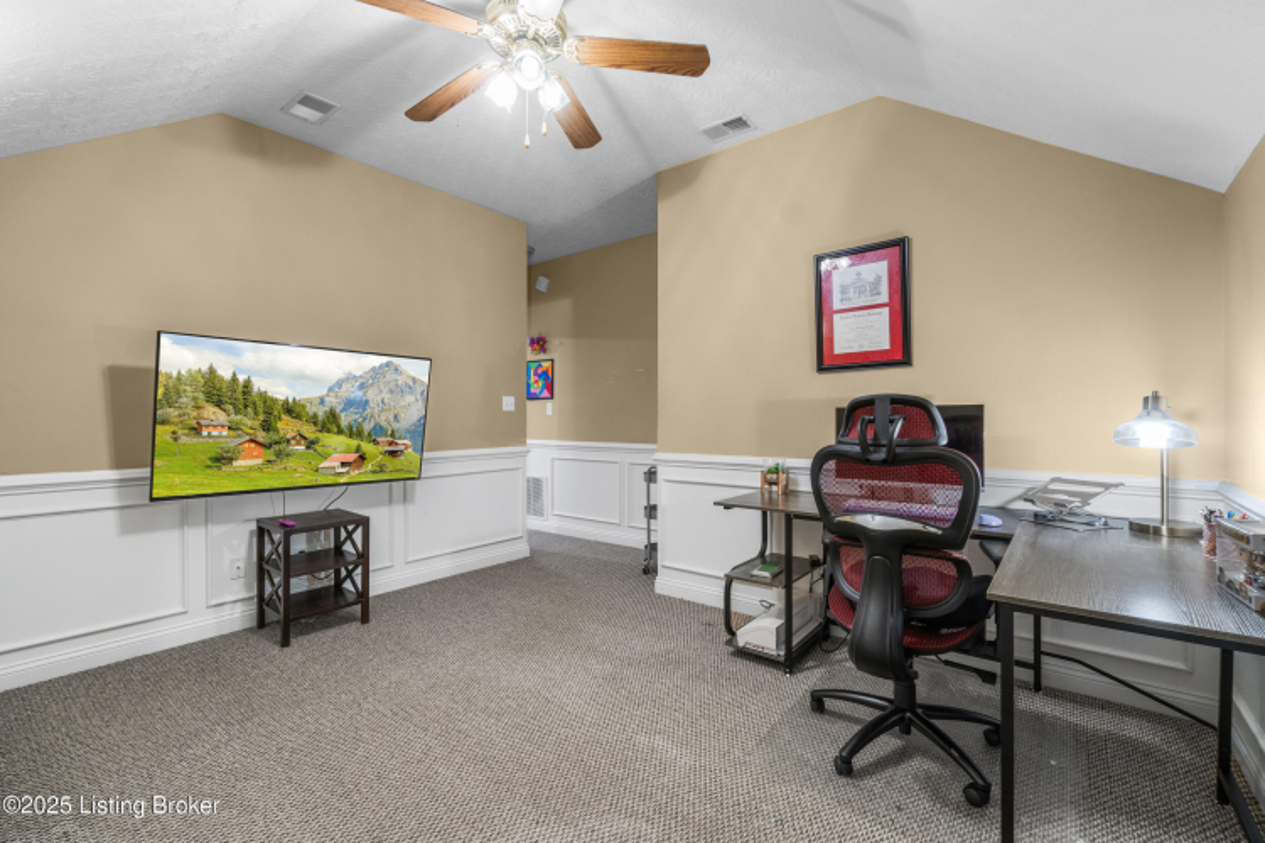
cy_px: 422
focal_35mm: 15
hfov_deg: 100.4
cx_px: 632
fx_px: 527
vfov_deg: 77.3
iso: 400
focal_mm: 10
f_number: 8
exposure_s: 1.6
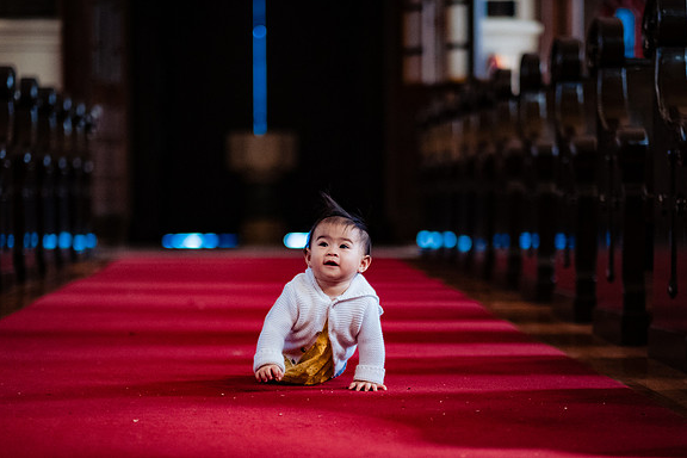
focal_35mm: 107
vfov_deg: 12.8
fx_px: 2042
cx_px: 383
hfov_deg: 19.1
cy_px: 289
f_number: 1.2
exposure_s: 1/160
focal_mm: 56
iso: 2000
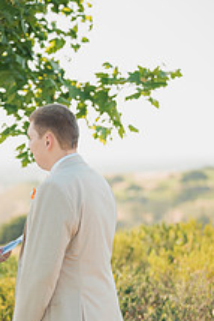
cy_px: 273
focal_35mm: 105
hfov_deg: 12.9
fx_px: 935
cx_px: 3
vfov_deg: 19.2
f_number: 1.4
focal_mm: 50
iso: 50
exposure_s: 1/1250
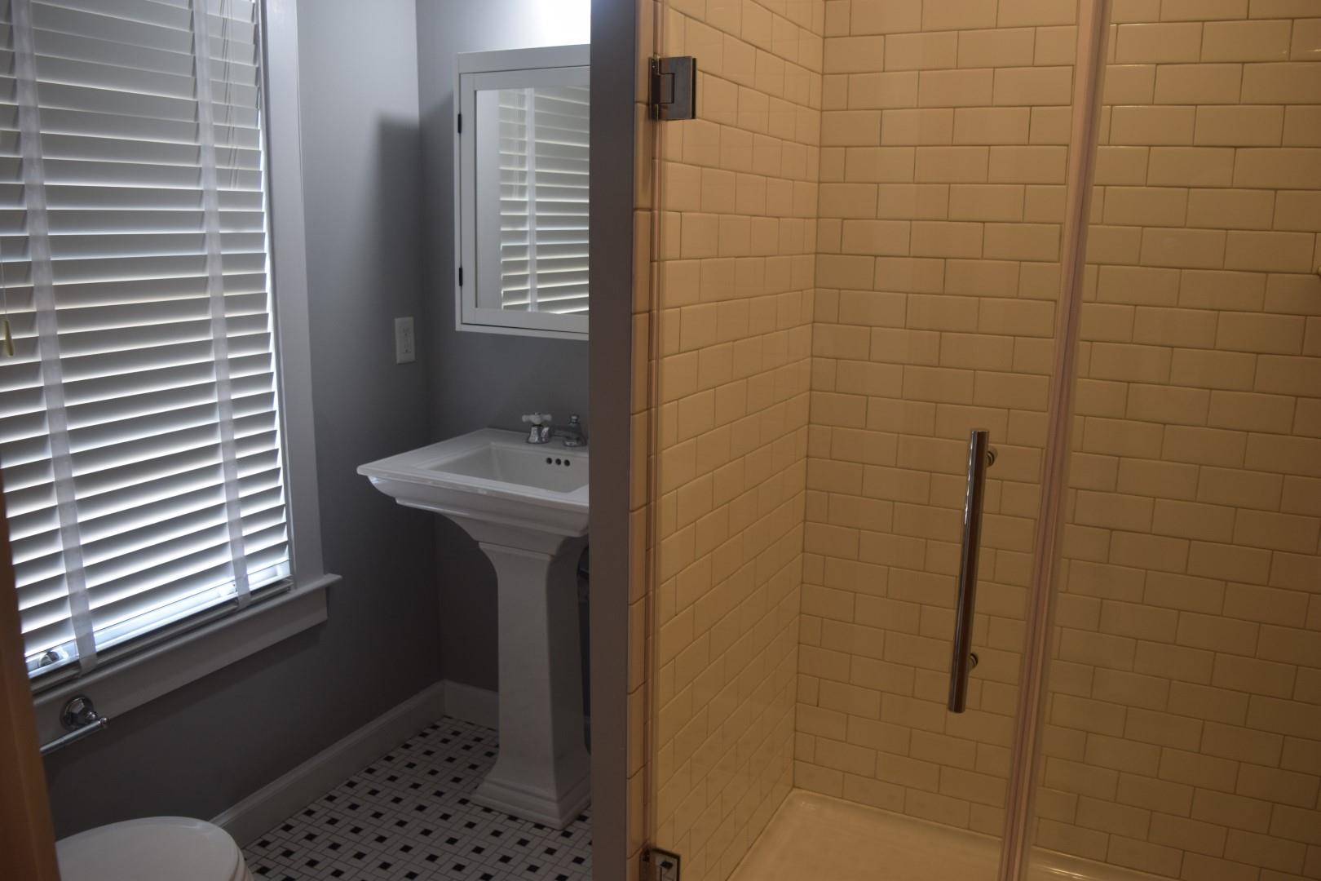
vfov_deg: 47.9
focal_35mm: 27
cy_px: 440
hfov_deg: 67.4
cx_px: 660
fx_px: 991
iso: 400
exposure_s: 1/80
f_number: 4.5
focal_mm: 18
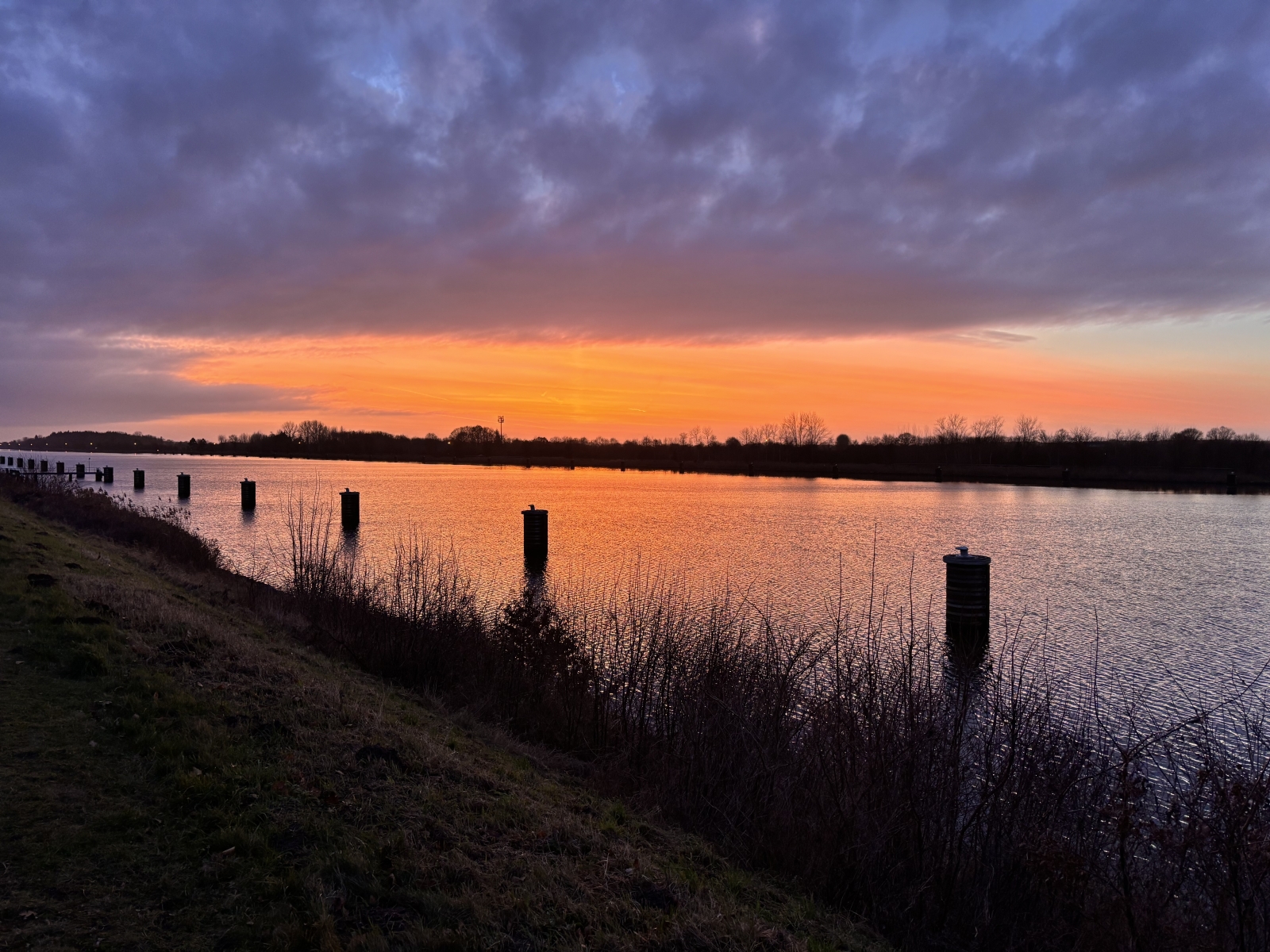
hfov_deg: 67.3
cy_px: 476
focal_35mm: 26
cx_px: 635
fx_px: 954
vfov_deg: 53.1
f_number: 1.6
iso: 100
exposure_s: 1/121
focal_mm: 5.96
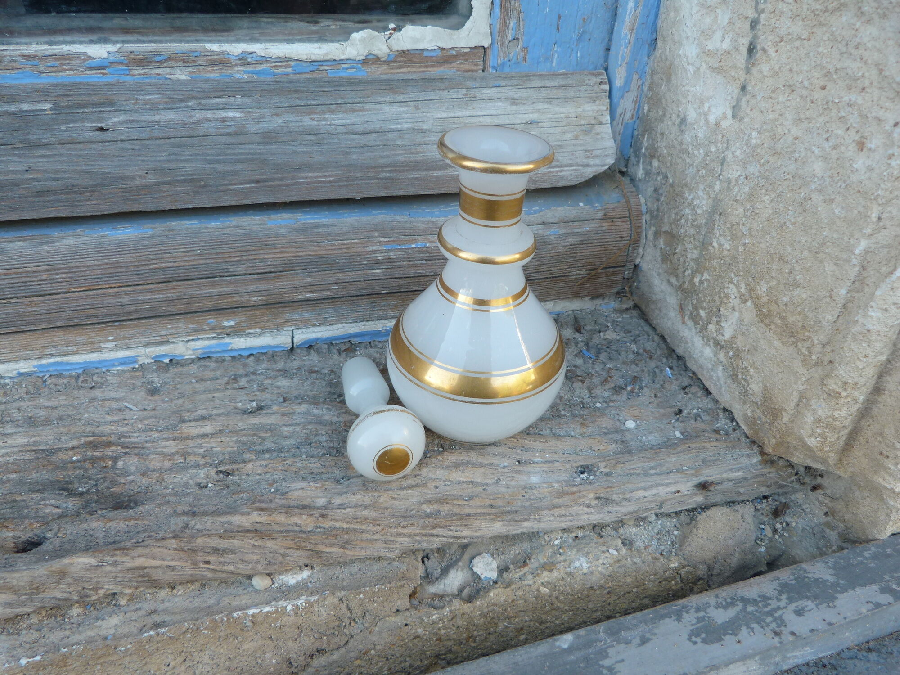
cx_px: 450
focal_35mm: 25
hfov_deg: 69.4
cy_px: 338
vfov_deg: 54.9
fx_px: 650
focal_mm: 4.5
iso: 80
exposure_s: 1/80
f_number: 2.8
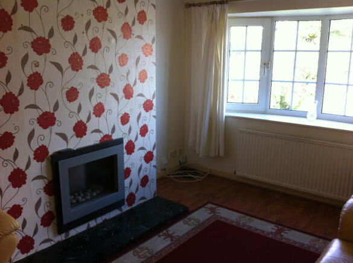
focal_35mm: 35
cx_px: 176
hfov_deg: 52.7
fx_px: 356
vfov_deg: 40.6
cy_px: 132
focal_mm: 3.85
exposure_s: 1/40
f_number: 2.8
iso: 100
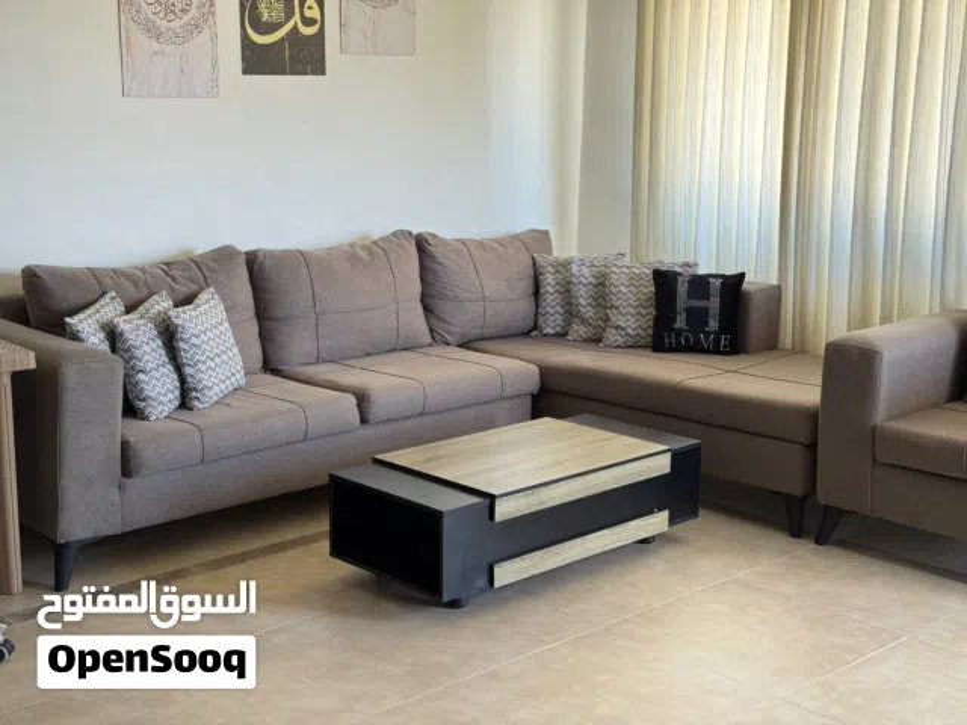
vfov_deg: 30.3
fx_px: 1341
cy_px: 362
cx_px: 484
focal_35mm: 48
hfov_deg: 39.7
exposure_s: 1/40
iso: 320
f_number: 1.78
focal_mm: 6.76
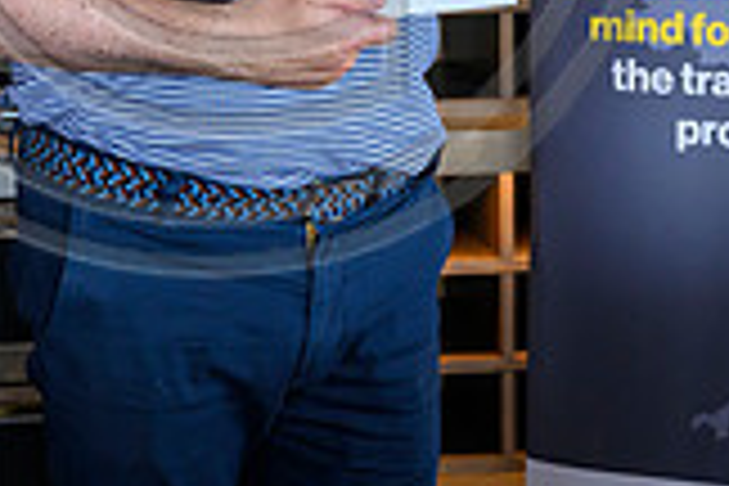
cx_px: 207
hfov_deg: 14.6
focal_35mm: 140
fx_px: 2835
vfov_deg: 9.6
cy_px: -191
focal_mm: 39
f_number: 4.5
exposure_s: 1/320
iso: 2000
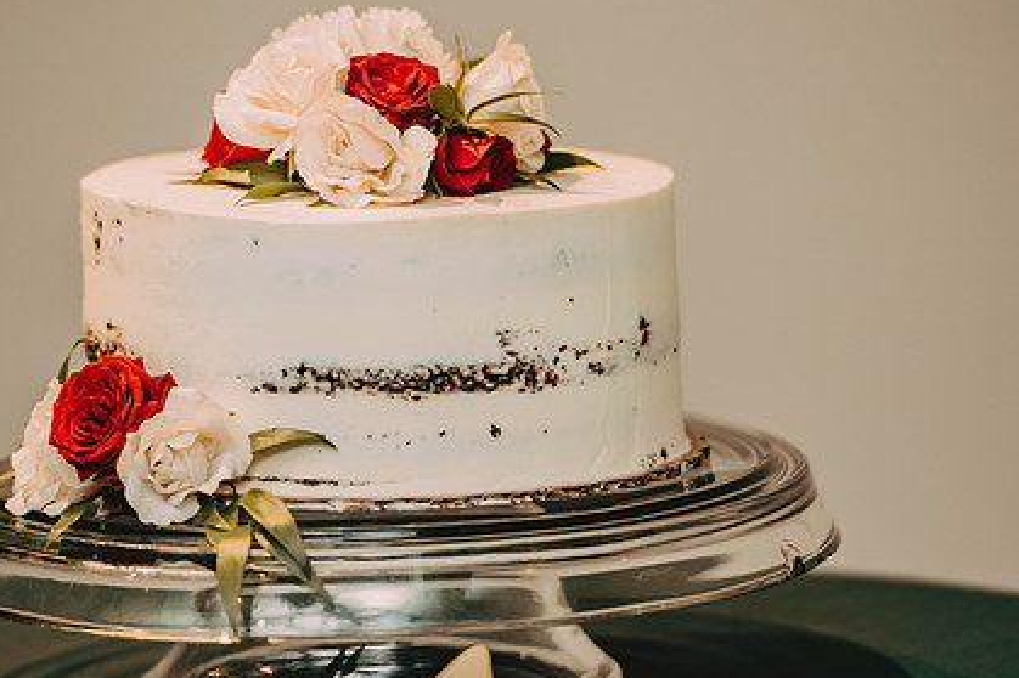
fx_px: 7837
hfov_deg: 7.4
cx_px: 384
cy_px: 300
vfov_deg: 5.0
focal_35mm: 277
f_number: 3.2
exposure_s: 1/200
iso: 2500
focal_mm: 200
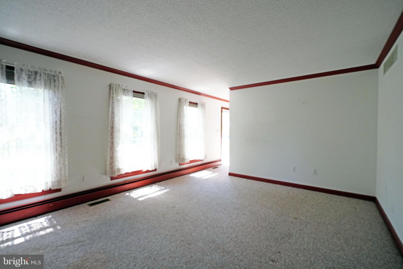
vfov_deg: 73.8
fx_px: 179
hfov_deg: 96.7
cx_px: 202
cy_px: 134
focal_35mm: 16
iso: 4000
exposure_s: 1/250
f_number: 8
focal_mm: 16
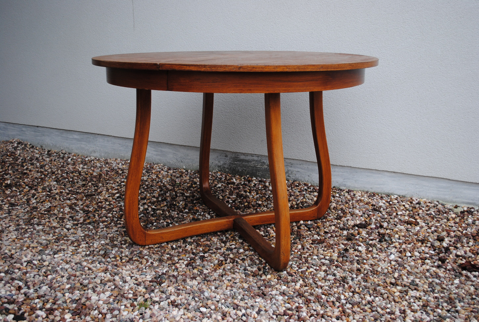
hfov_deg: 49.5
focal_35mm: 39
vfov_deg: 34.4
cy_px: 161
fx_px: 520
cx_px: 240
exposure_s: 1/80
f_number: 4.5
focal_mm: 26
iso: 200
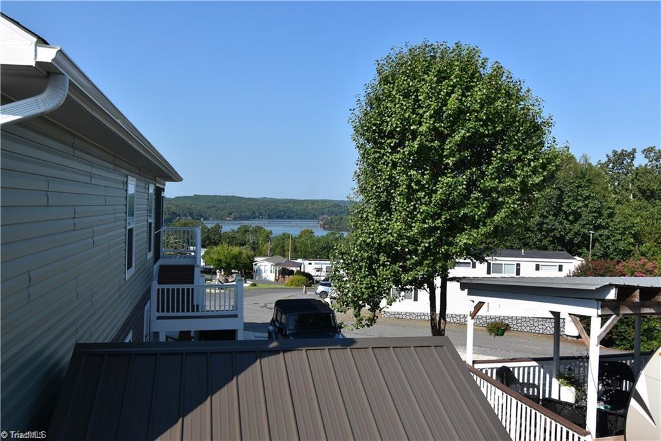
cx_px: 330
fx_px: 551
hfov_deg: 61.9
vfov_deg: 43.6
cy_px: 220
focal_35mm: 30
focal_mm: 20
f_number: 8
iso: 100
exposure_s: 1/250
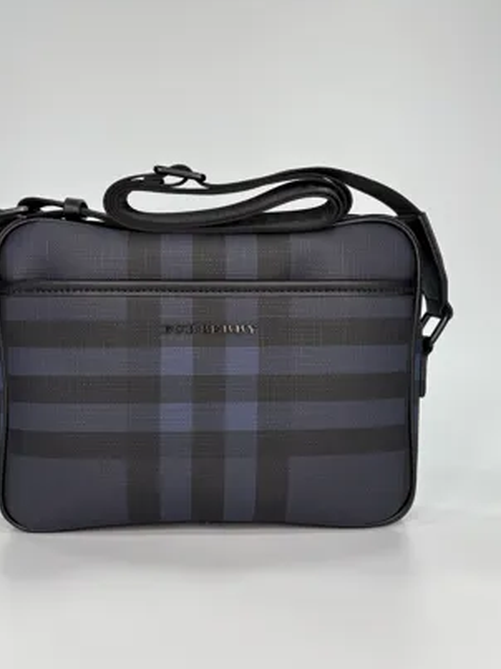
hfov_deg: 45.3
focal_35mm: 31
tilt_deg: -0.5
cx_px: 219
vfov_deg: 58.4
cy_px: 327
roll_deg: -0.4
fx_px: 599
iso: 32
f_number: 1.6
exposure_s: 1/138
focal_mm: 5.96
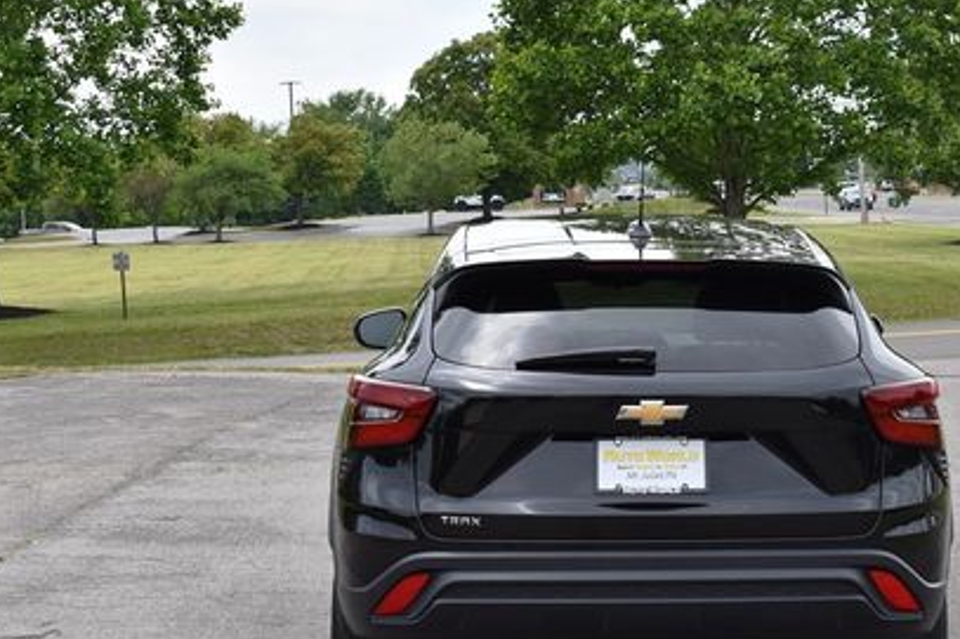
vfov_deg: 16.1
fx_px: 2266
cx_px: 705
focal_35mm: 85
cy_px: 303
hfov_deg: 23.7
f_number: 8
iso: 140
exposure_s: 1/250
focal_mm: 36
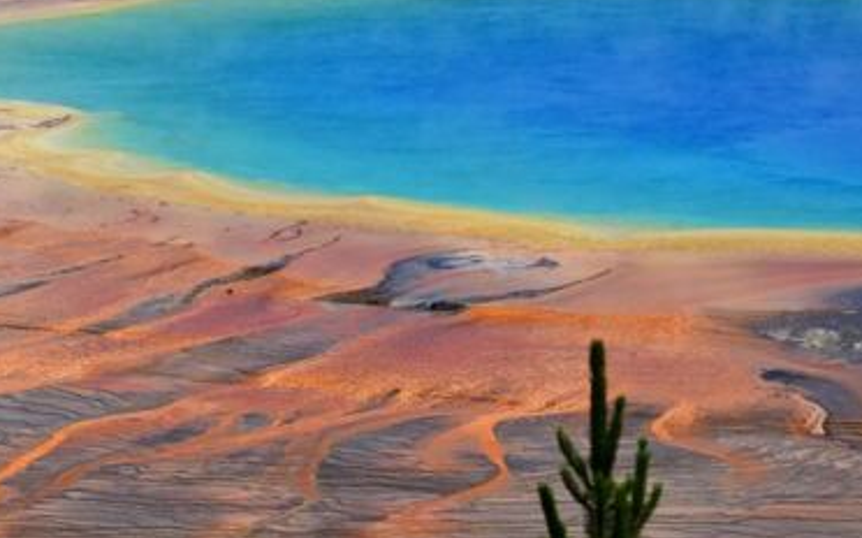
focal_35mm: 210
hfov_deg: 10.0
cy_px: 175
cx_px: 248
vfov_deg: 6.2
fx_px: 4930
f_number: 5
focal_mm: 80
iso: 200
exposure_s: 1/1600
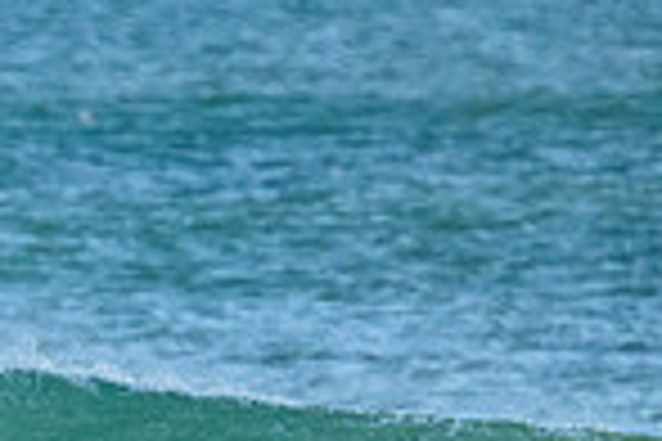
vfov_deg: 0.6
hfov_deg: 0.8
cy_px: 767
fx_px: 45840
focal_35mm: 2493
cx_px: -392
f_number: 11
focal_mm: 630
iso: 3600
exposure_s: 1/1600
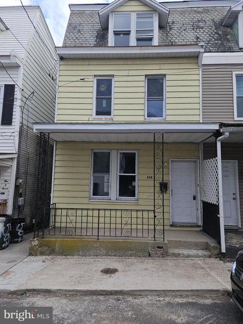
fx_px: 215
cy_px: 162
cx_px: 122
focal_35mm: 23
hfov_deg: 58.9
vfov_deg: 73.9
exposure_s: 1/367
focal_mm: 5.4
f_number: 1.8
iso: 25
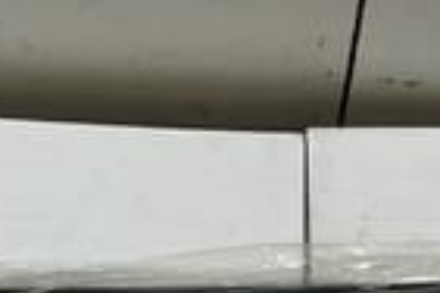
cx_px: 209
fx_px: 1259
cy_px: 503
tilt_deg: -67.3
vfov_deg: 12.3
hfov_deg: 19.8
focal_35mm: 103
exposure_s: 1/100
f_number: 1.8
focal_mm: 3
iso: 20
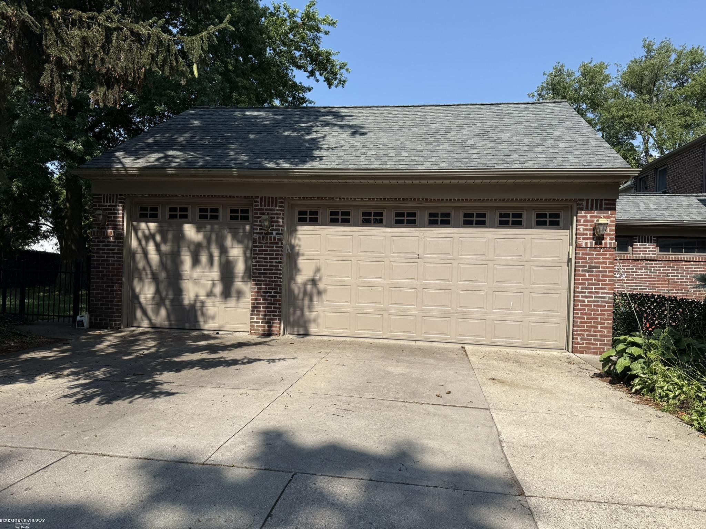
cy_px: 264
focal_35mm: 24
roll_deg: -2.4
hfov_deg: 71.6
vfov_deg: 56.8
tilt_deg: +0.0
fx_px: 489
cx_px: 353
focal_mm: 6.76
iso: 80
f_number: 1.78
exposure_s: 1/4673
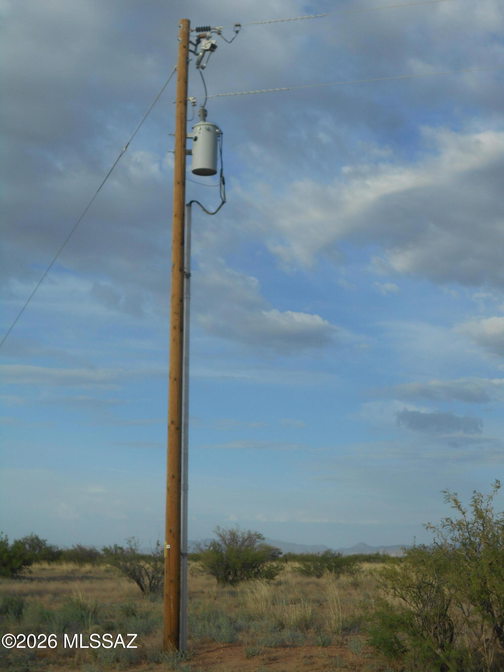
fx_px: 1087
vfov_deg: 34.3
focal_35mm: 56
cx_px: 252
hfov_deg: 26.1
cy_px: 336
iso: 80
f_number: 4.9
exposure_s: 1/640
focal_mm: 10
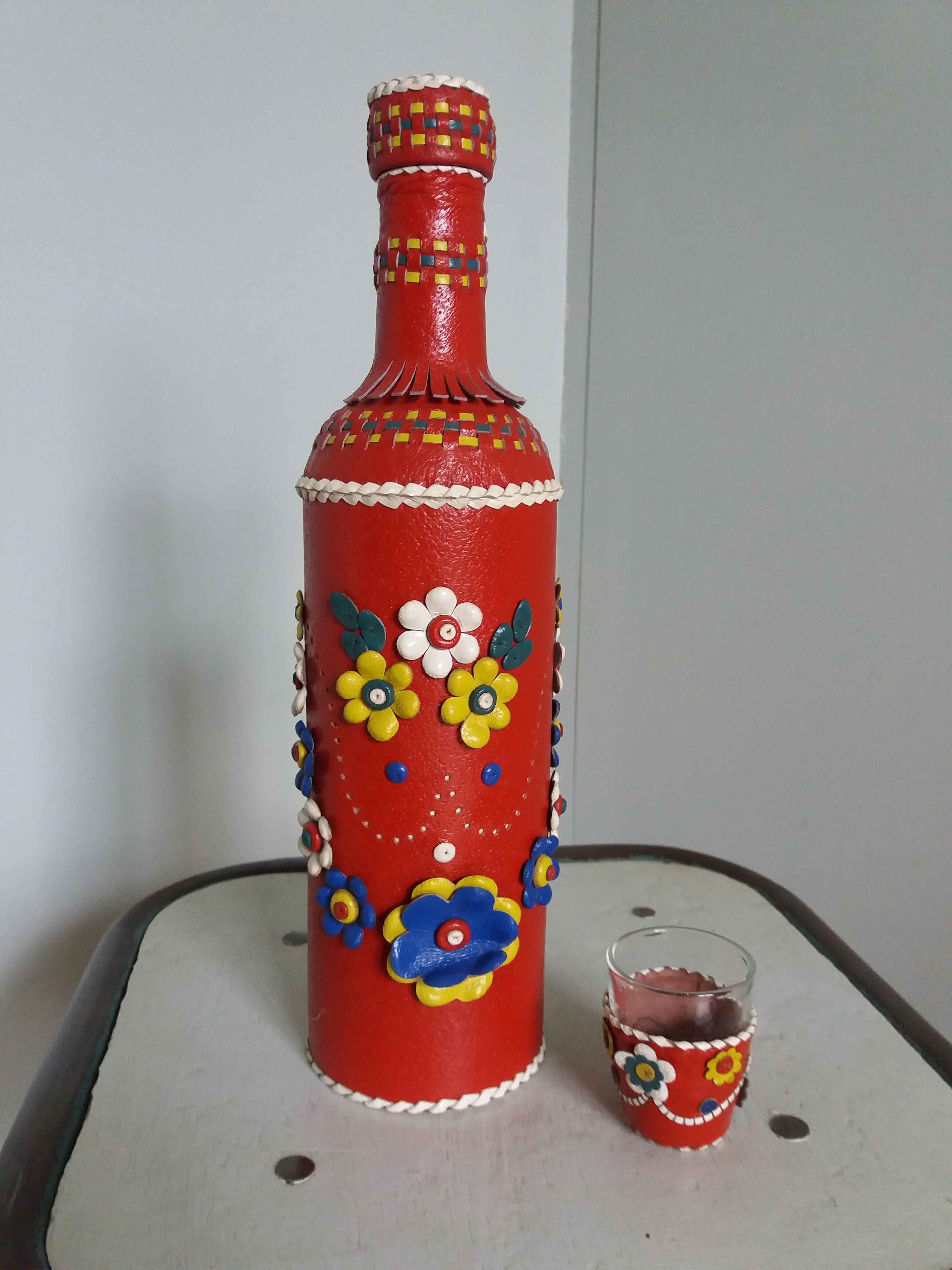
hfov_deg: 49.7
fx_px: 1027
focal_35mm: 28
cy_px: 635
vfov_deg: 63.4
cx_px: 476
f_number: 1.9
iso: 200
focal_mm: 3.7
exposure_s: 1/17
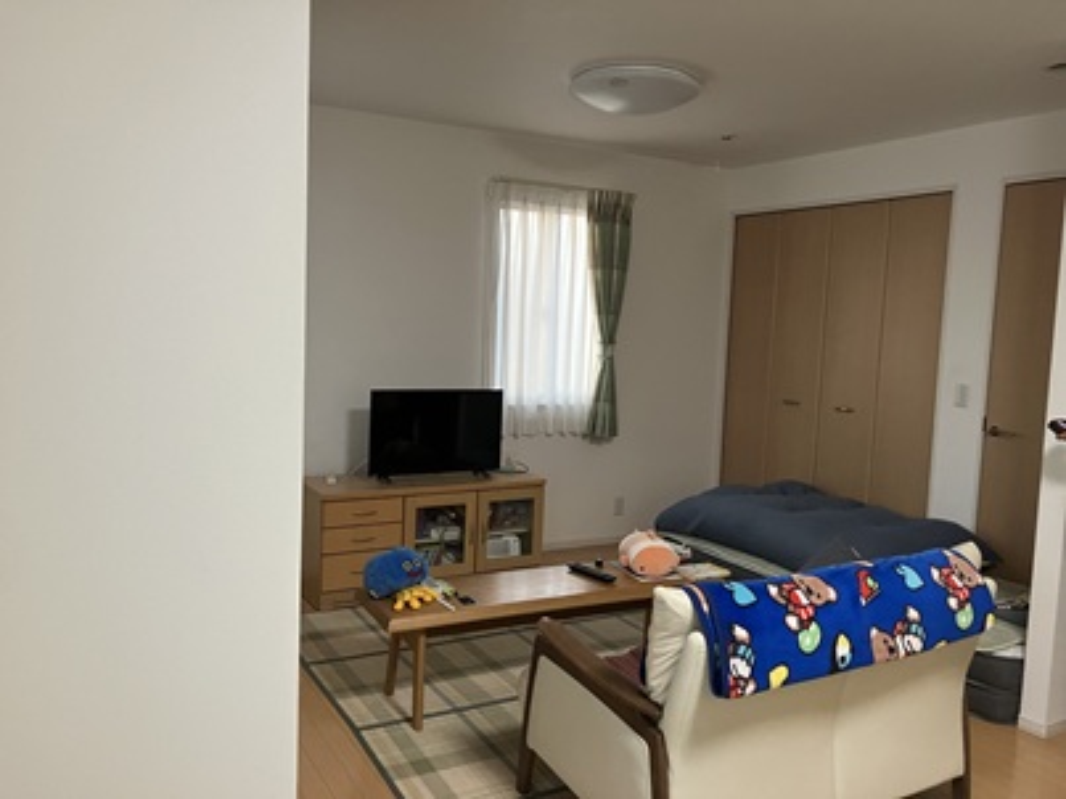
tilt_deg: -5.7
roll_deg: -2.3
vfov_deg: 49.7
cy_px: 400
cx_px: 533
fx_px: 862
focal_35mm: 28
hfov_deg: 63.5
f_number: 1.8
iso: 200
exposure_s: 1/60
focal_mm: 3.99
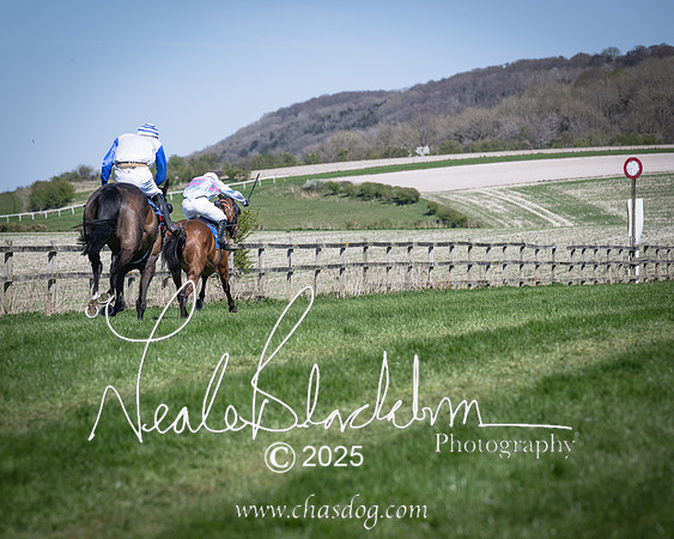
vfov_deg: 8.7
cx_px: 279
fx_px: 3539
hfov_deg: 10.9
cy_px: 267
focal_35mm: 177
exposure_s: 1/2000
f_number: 5
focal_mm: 150
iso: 180
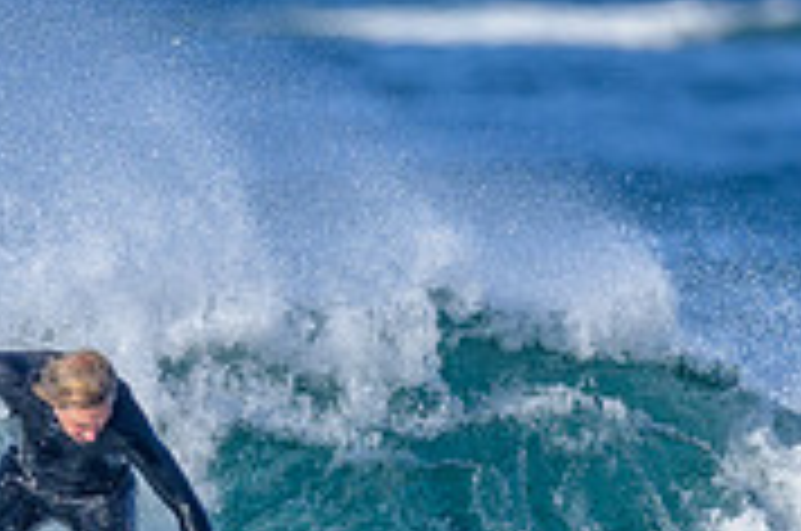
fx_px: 73737
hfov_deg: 0.6
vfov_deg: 0.4
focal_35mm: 3320
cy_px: 709
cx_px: 15
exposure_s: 1/2000
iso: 450
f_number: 6.3
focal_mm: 800
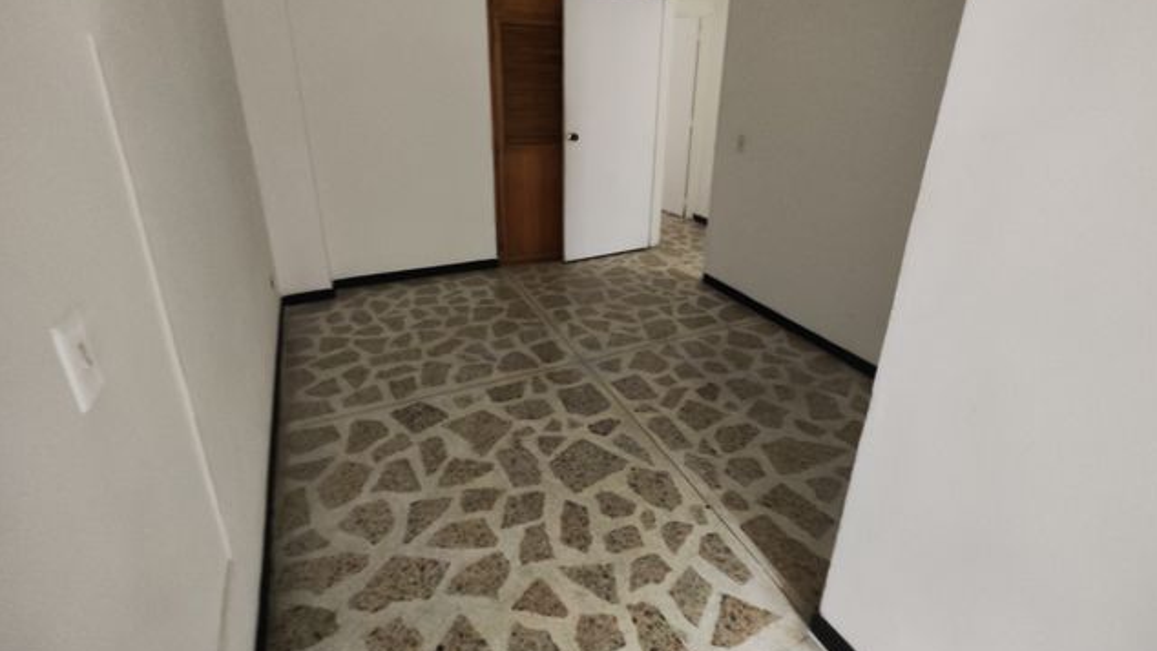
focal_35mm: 16
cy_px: 255
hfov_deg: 99.3
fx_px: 491
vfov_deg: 66.4
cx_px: 604
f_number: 2.2
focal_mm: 2.16
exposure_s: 1/15
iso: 4279
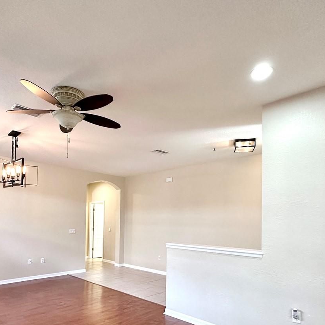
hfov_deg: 65.0
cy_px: 216
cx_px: 153
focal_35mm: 24
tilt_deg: +1.1
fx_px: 255
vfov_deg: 63.4
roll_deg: -0.7
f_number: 2.2
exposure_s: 1/120
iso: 320
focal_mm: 2.22
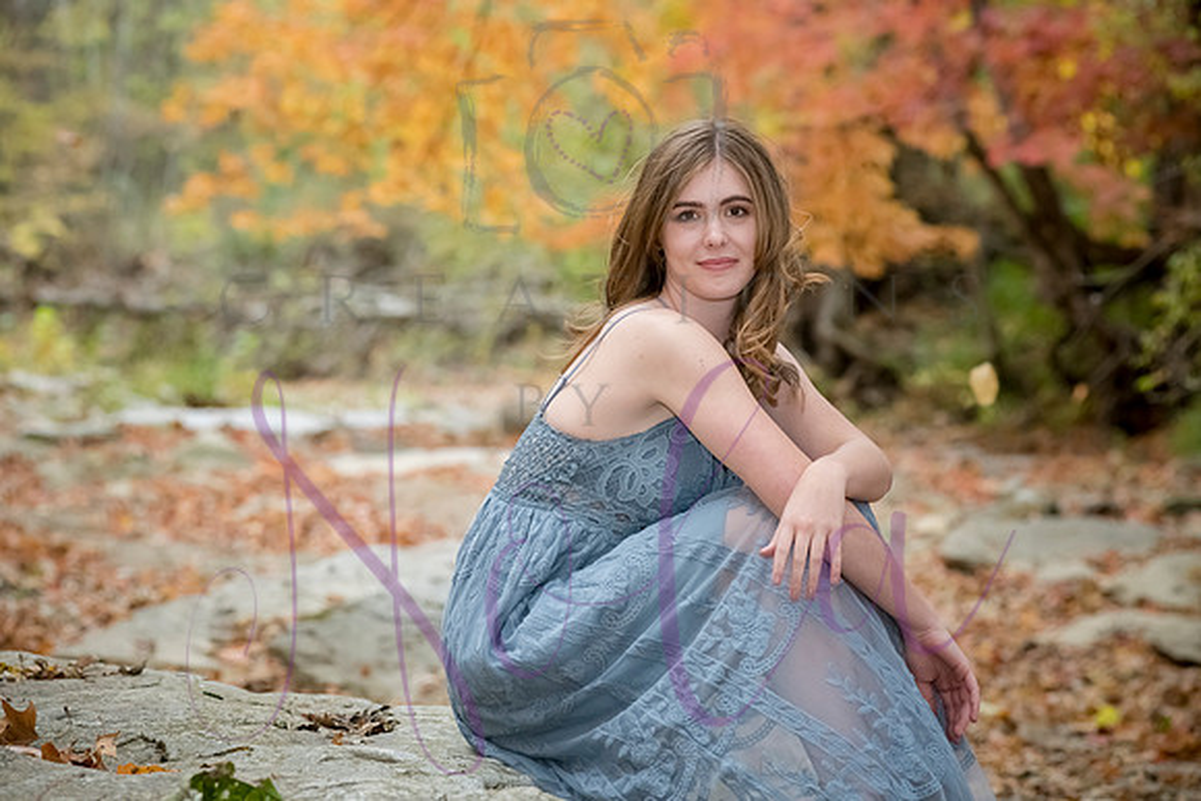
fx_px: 4171
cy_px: 400
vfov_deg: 11.0
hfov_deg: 16.4
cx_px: 600
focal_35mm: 125
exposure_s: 1/200
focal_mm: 125
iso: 2000
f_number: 6.3
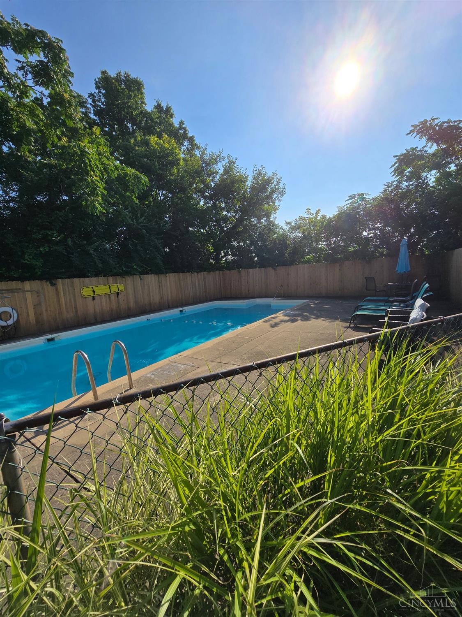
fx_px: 231
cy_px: 308
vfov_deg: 106.2
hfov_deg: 89.9
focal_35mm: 13
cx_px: 231
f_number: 2.2
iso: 50
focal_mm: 2.2
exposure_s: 1/4566
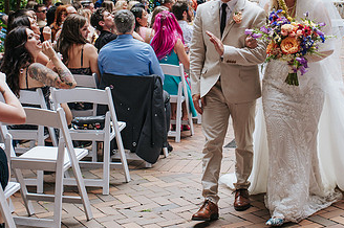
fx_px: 687
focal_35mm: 72
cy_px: 50
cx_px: 224
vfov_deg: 18.7
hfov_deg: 28.0
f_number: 4
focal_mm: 35
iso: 800
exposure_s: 1/400
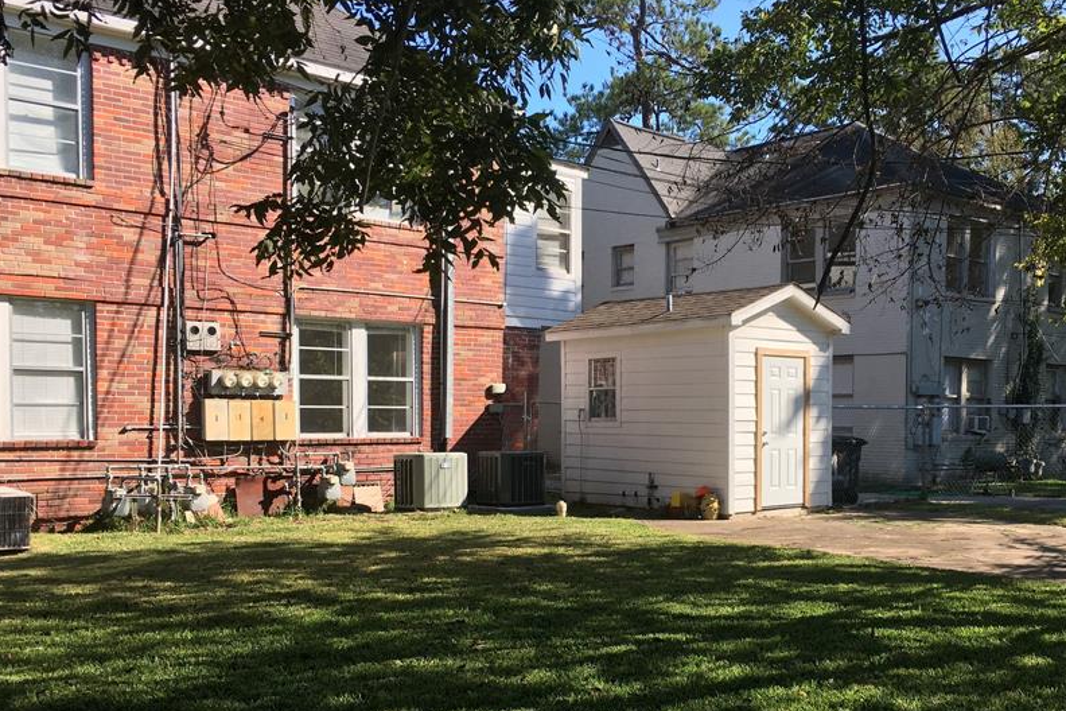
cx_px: 618
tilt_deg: -1.4
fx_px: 1155
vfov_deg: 33.9
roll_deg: -1.3
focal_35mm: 39
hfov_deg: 49.4
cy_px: 481
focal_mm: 4.15
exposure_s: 1/680
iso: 25
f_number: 2.2
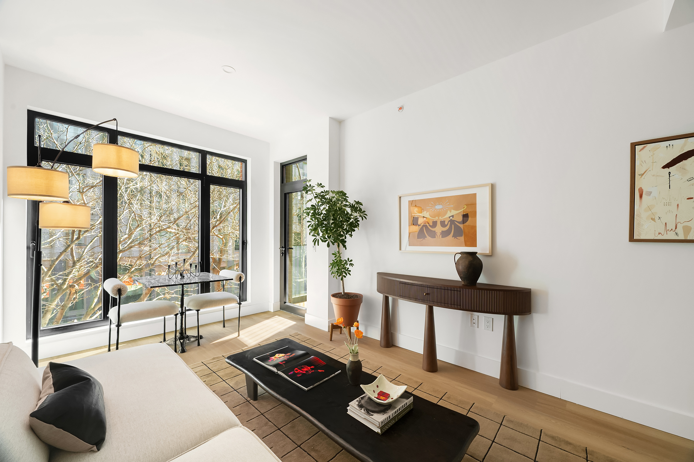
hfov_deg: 104.3
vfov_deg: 81.2
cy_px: 231
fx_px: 270
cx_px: 347
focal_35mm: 14
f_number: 9
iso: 400
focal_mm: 14
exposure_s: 1/3
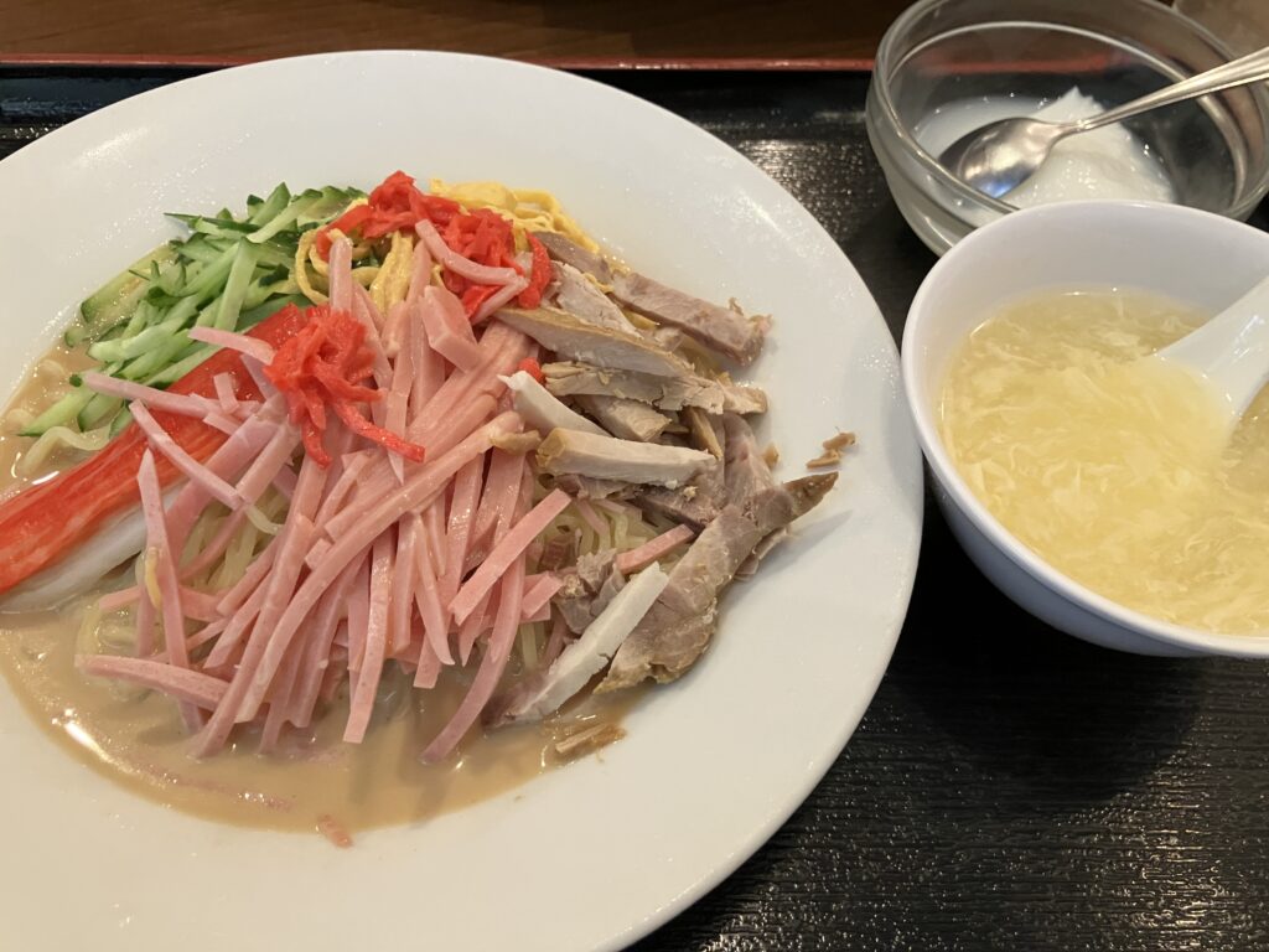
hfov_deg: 63.4
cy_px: 476
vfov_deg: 49.7
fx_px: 1026
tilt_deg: -55.6
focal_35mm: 28
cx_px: 634
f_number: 1.8
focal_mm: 3.99
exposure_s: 1/50
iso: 250
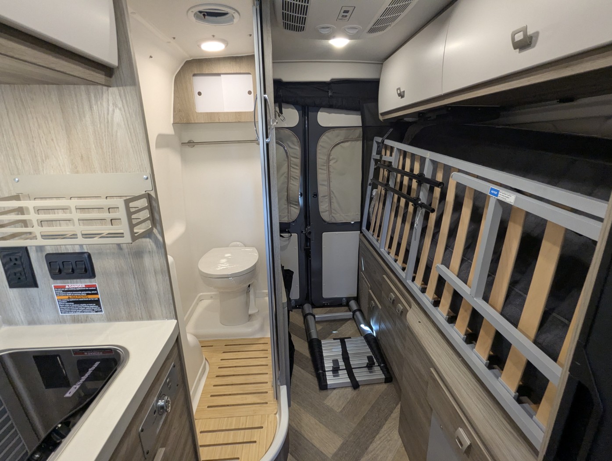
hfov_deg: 94.4
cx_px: 306
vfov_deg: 78.2
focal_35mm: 16
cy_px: 230
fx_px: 283
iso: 269
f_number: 2.2
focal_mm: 2.35
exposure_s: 1/83.5
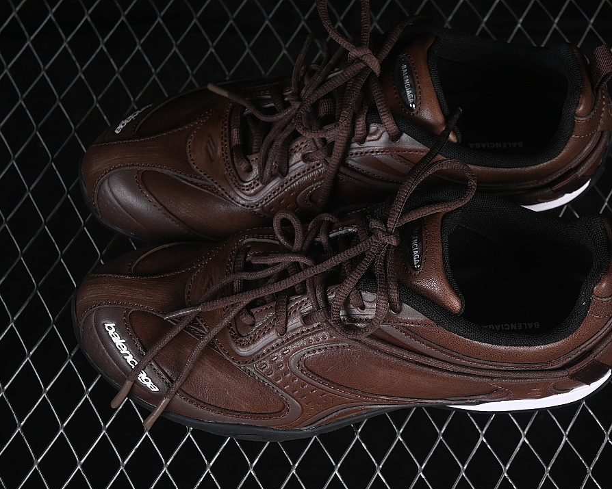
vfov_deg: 18.1
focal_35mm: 85
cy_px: 246
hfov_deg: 22.4
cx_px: 369
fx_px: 1539
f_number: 6.3
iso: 160
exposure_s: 1/60
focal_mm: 50
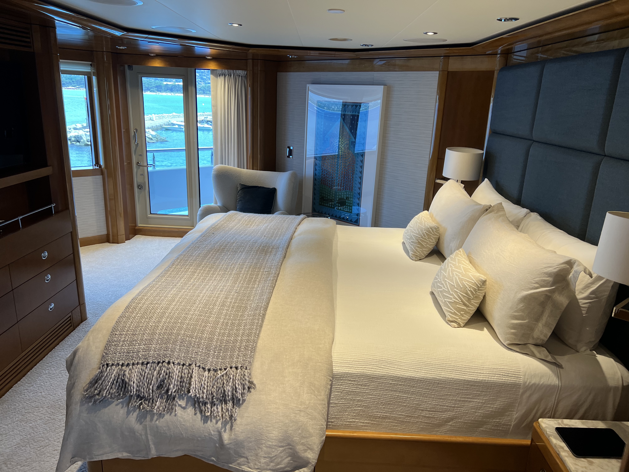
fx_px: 472
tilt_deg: -16.4
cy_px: 236
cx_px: 314
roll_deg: -2.5
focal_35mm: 26
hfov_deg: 67.3
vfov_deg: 53.1
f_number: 1.5
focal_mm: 5.7
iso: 100
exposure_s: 1/120
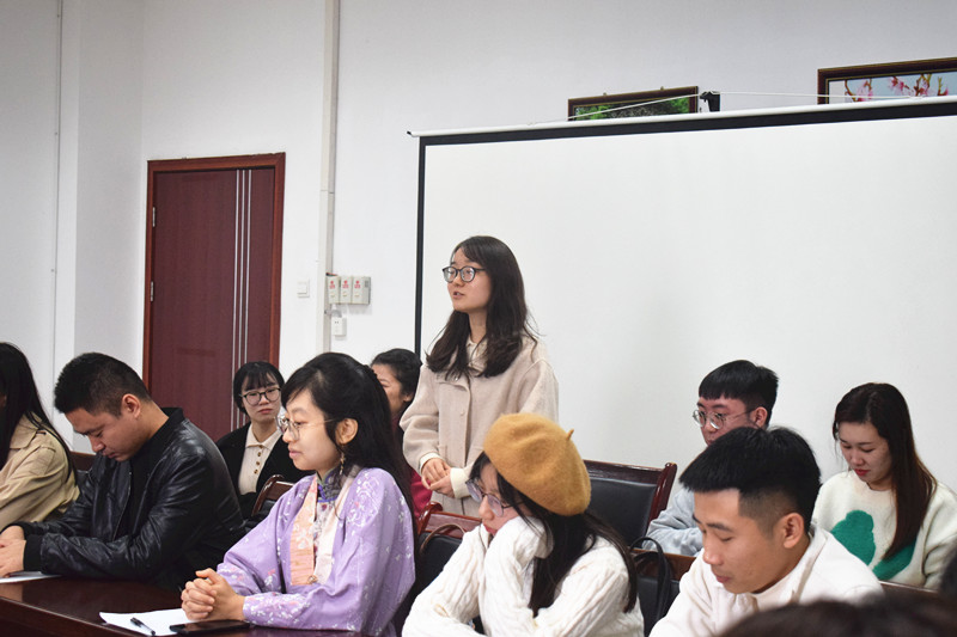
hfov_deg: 33.4
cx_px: 478
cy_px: 318
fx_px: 1595
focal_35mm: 60
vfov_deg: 22.6
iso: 1600
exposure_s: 1/100
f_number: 5
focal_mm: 40
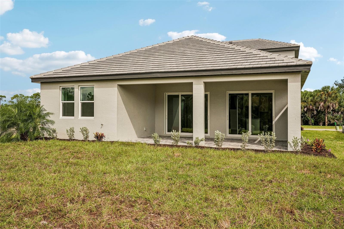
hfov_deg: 63.7
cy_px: 114
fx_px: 277
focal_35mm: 29
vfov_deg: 44.9
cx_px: 172
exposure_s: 1/800
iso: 400
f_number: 8
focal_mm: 29
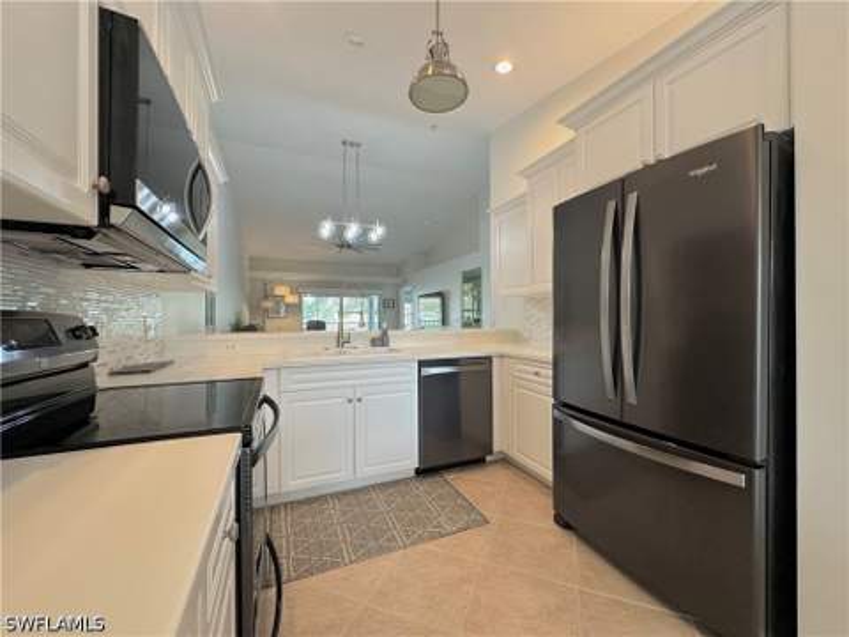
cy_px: 318
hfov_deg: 102.1
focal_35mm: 14
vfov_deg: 85.7
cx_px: 424
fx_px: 343
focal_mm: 2.22
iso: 200
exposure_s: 1/120
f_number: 2.2
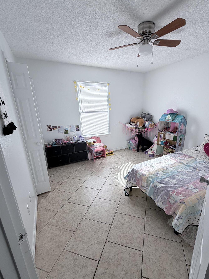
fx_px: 129
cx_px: 115
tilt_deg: -17.0
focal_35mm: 16
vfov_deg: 94.5
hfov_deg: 77.9
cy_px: 144
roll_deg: +1.7
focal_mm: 2.22
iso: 50
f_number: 2.2
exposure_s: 1/168
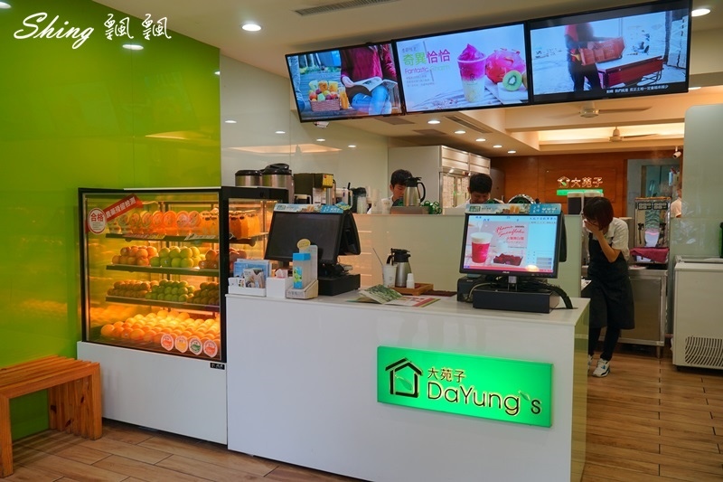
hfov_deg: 63.7
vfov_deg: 44.9
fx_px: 582
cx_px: 362
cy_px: 241
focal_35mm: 29
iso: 320
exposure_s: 1/60
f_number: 5.6
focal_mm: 29
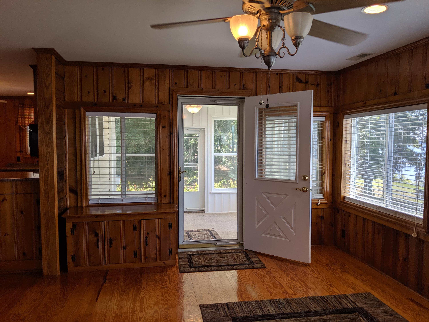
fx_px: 335
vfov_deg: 51.4
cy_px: 161
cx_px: 214
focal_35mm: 27
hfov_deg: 65.3
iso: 55
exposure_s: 1/340
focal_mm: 4.44
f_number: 1.8
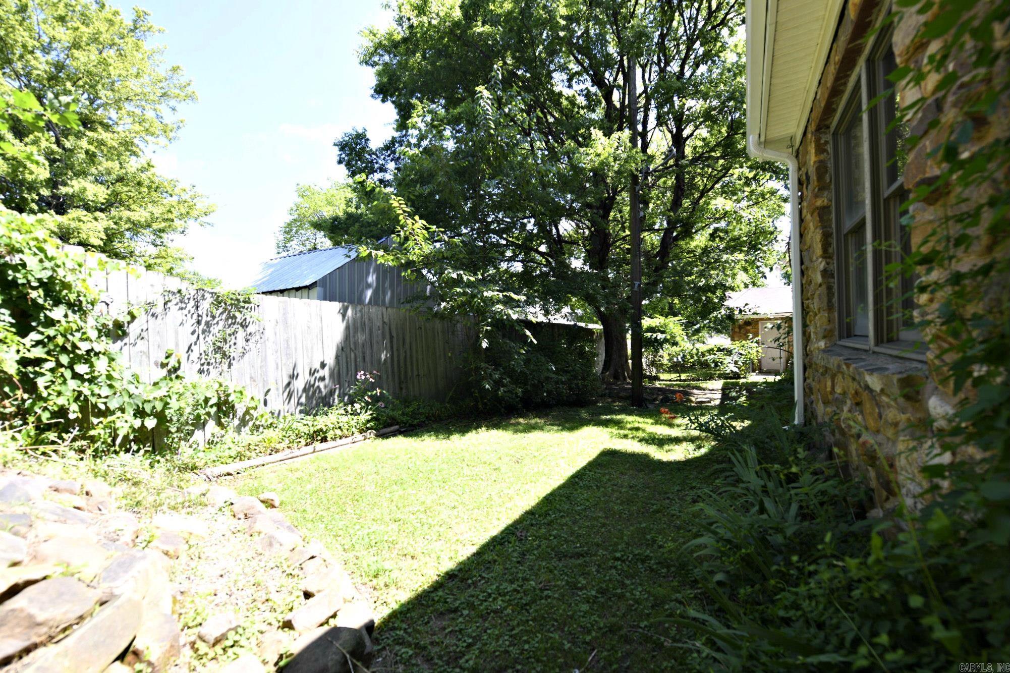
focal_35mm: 14
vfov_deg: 81.2
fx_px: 393
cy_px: 336
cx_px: 505
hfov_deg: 104.3
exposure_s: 1/80
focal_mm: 14
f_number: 4.5
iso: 64
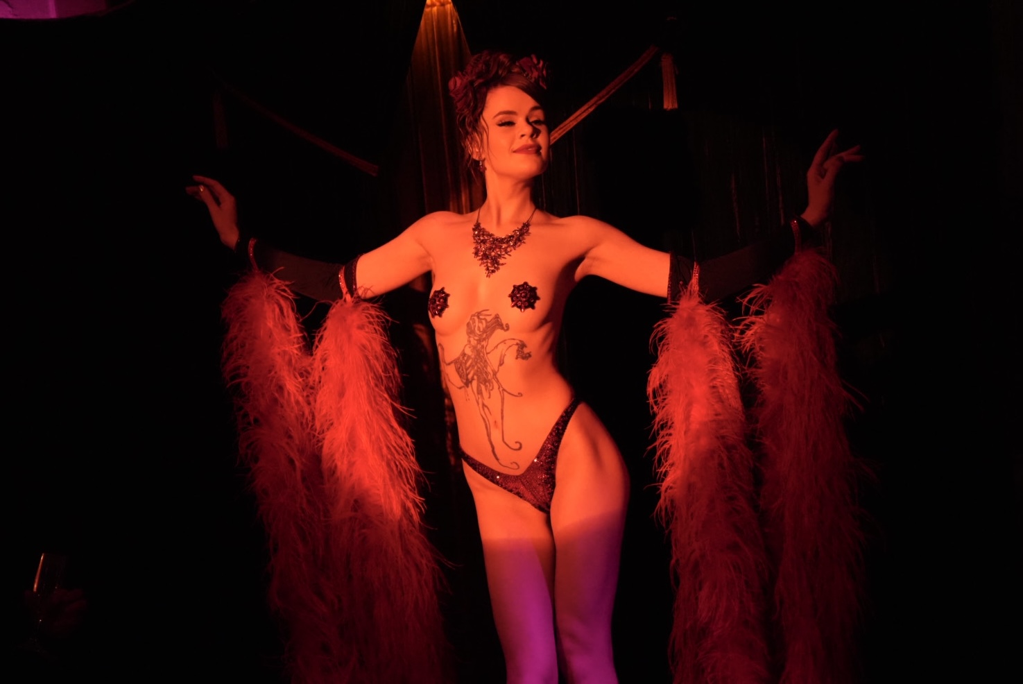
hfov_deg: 43.6
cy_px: 342
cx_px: 512
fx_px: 1280
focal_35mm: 45
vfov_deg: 29.9
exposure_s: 1/160
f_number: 4
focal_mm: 45
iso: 8000
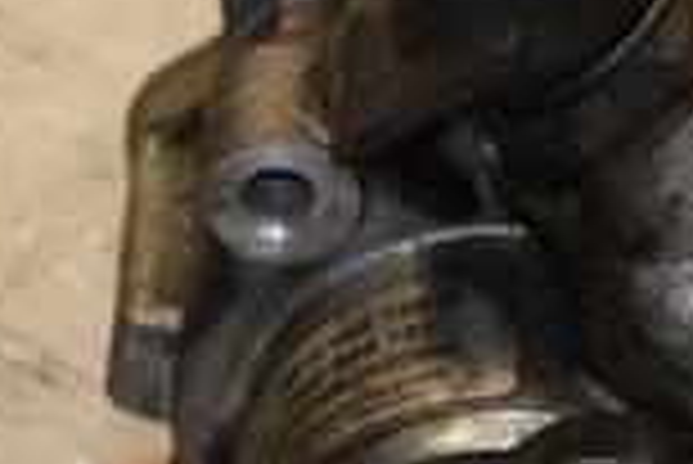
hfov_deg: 3.6
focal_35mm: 571
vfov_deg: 2.4
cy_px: 216
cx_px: 346
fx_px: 11002
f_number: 7.1
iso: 800
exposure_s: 1/200
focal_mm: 98
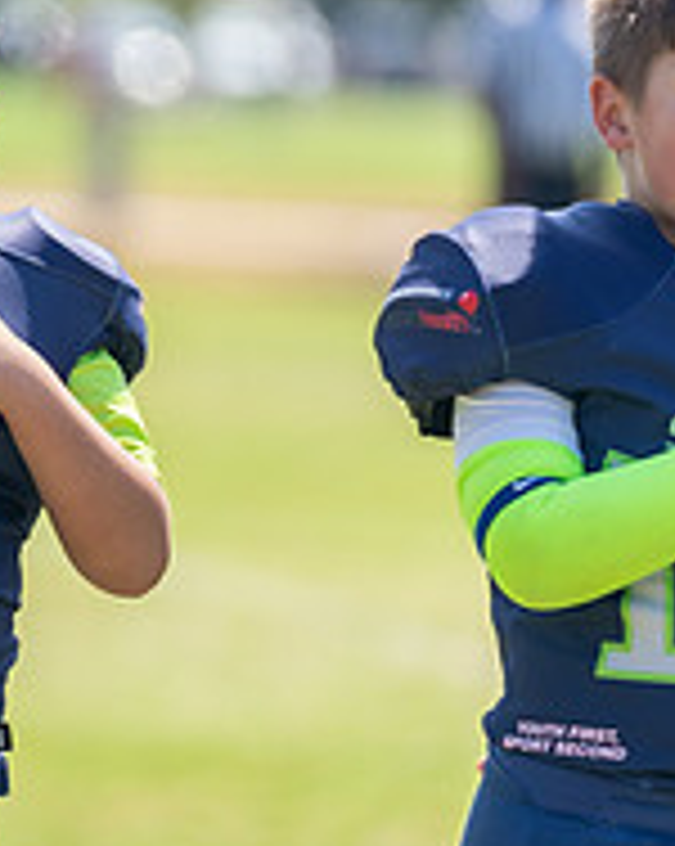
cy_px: 380
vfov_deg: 3.9
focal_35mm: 502
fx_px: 12556
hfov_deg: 3.1
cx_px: -166
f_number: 2.8
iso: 100
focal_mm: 173
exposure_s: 1/800
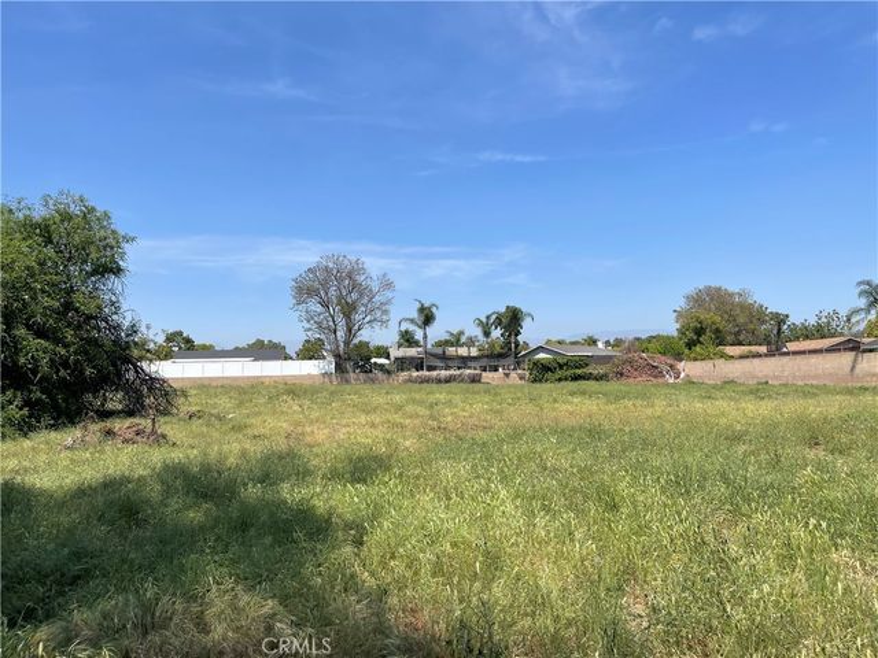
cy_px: 329
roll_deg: -0.5
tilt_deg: +7.3
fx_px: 634
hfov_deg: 69.4
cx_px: 439
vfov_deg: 54.9
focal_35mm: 25
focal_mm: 5.1
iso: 32
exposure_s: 1/3922
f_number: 1.6
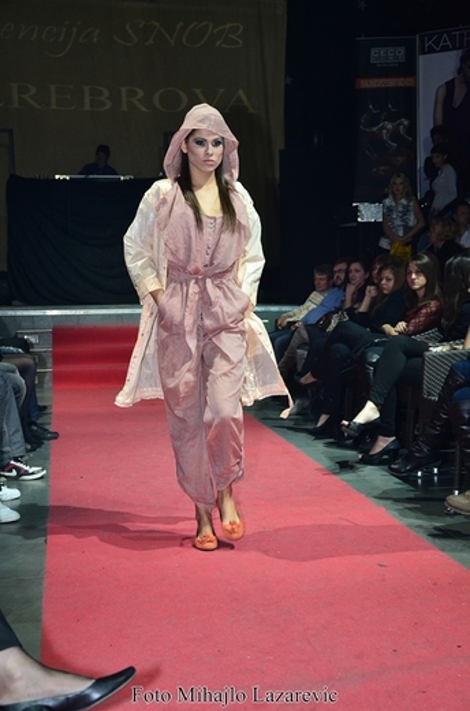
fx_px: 1034
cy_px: 356
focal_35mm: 52
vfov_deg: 37.9
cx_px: 235
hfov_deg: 25.6
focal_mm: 35
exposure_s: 1/125
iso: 800
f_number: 5
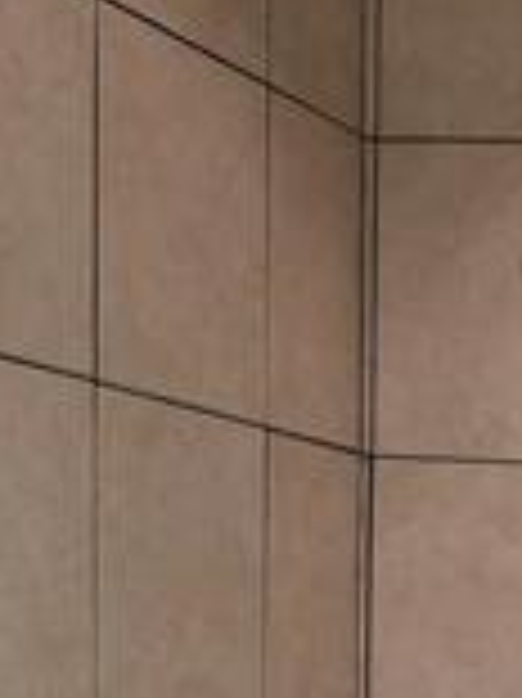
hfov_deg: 10.6
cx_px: 1012
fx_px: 2597
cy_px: 1022
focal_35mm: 129
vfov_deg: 14.4
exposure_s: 1/50
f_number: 1.8
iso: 200
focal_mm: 4.69
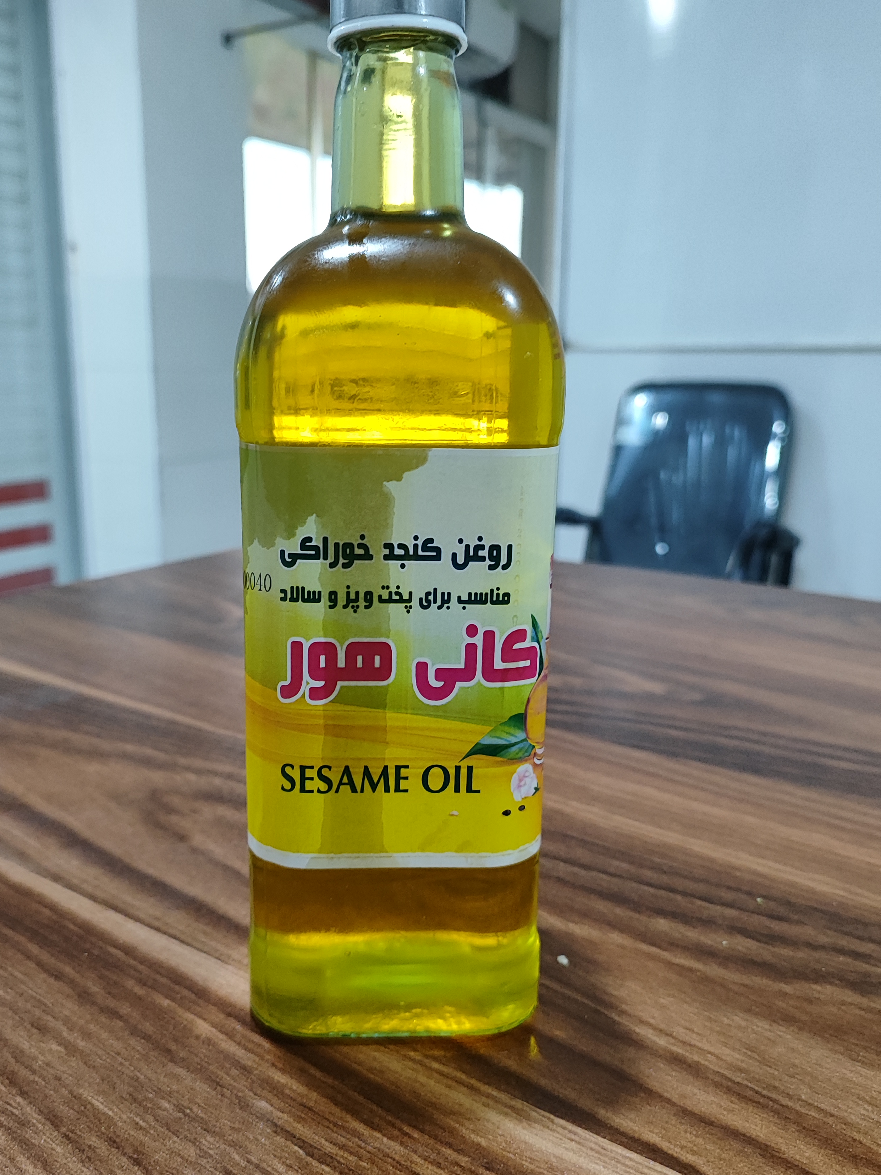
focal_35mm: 29
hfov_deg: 48.1
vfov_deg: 61.6
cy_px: 627
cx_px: 389
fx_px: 984
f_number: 1.89
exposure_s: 1/50
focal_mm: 5.89
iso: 1321
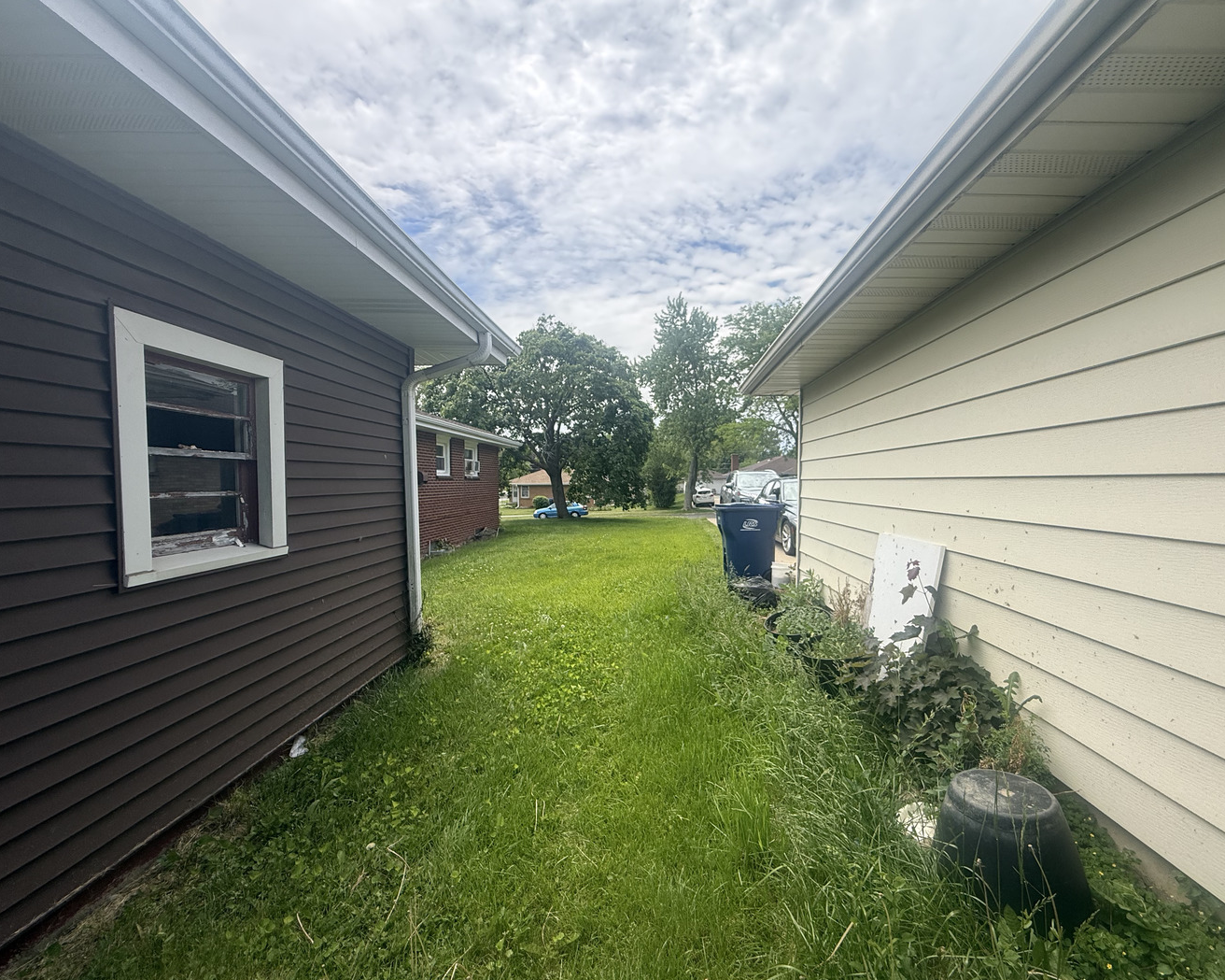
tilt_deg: -1.7
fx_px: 544
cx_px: 667
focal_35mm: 15
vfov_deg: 84.0
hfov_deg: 96.6
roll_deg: +0.3
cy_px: 497
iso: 64
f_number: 2.2
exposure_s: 1/1848
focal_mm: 2.22
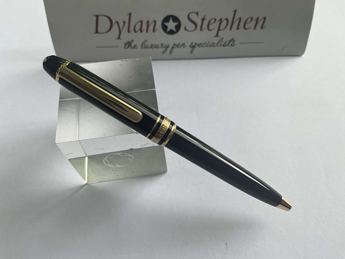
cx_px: 172
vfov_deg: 48.2
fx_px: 289
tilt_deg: -58.1
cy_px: 130
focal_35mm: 29
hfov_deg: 61.7
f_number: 1.8
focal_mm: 3
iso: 20
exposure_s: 1/122
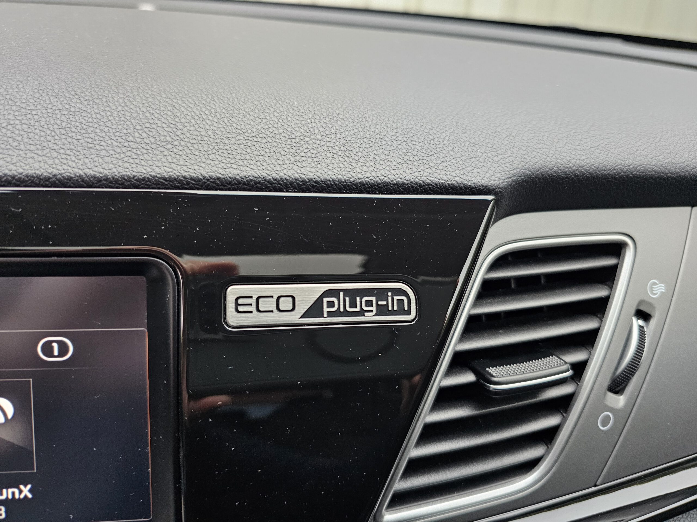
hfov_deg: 73.9
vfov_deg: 58.9
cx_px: 348
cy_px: 261
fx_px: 463
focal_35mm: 23
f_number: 1.7
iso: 500
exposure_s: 1/170
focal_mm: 6.3
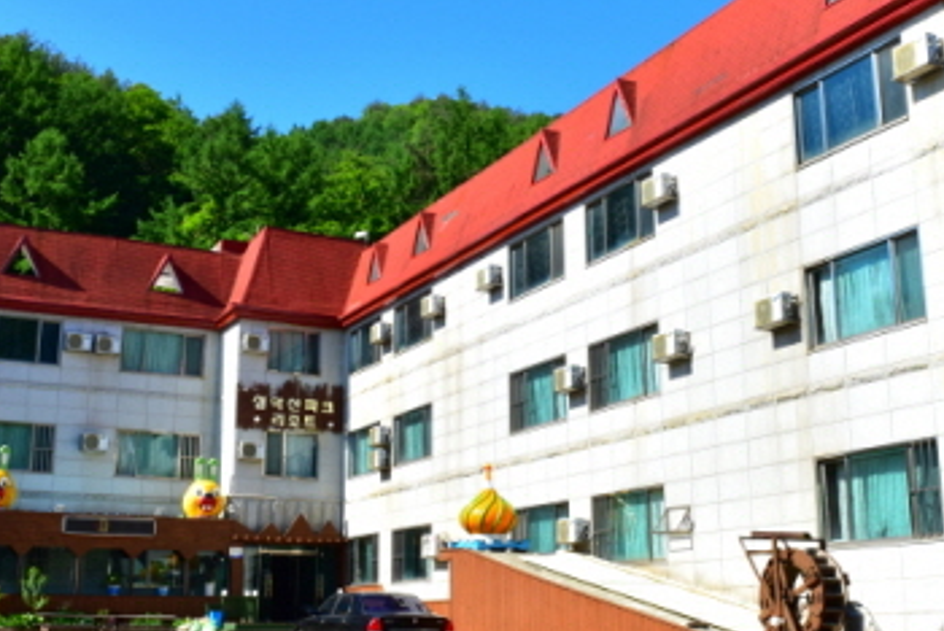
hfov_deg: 41.1
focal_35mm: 48
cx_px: 475
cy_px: 325
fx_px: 1260
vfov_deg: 28.1
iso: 100
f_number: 18
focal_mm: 24
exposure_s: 1/40
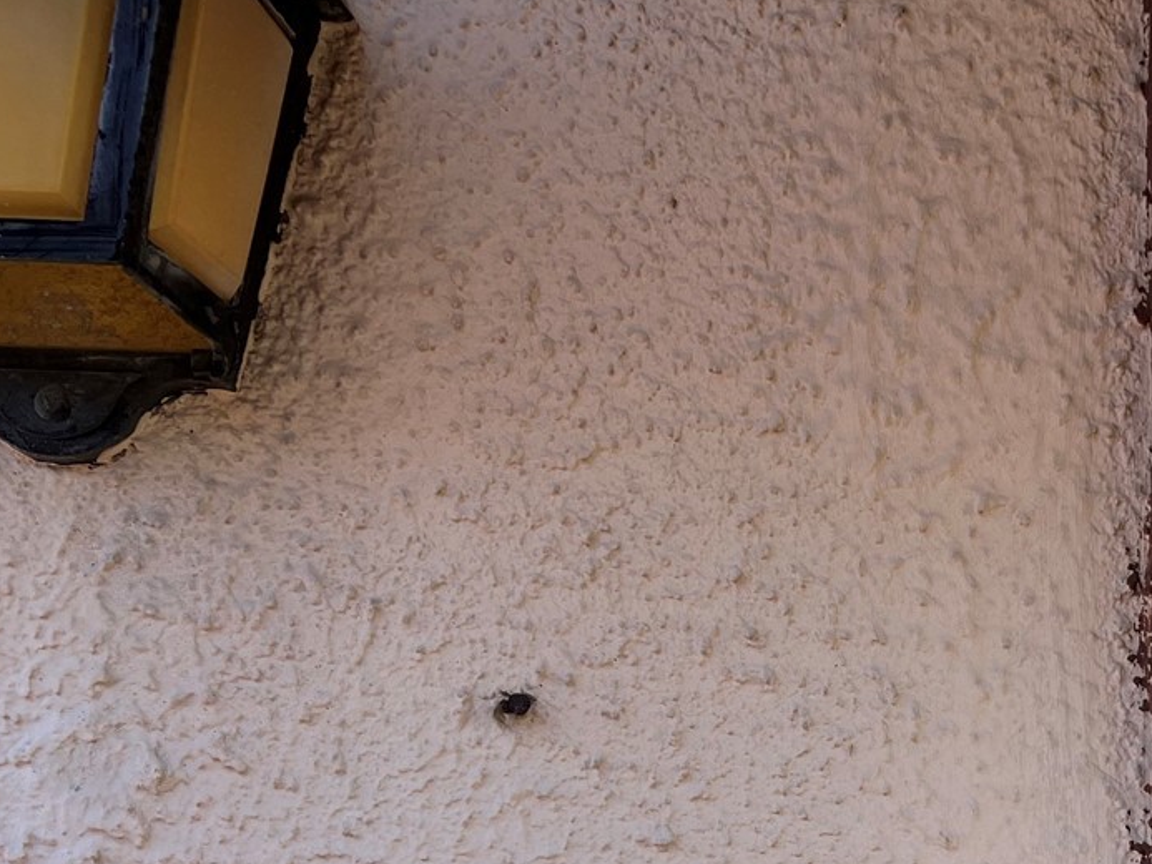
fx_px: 1997
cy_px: 962
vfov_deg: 22.9
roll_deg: +0.0
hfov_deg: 29.2
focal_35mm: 60
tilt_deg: +1.2
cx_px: 1258
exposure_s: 1/924
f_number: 1.5
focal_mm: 5.7
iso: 50
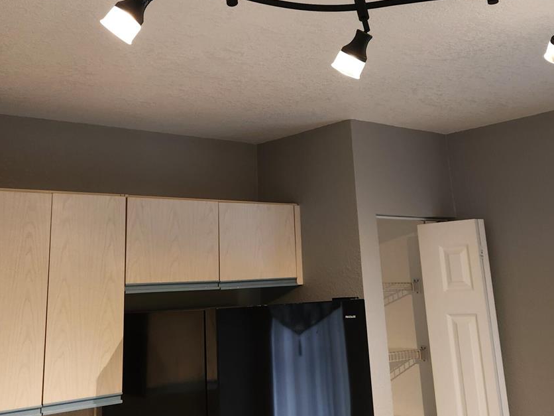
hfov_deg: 42.9
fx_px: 704
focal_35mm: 44
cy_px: 92
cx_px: 284
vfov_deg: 32.1
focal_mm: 5.4
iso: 200
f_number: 1.8
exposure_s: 1/120
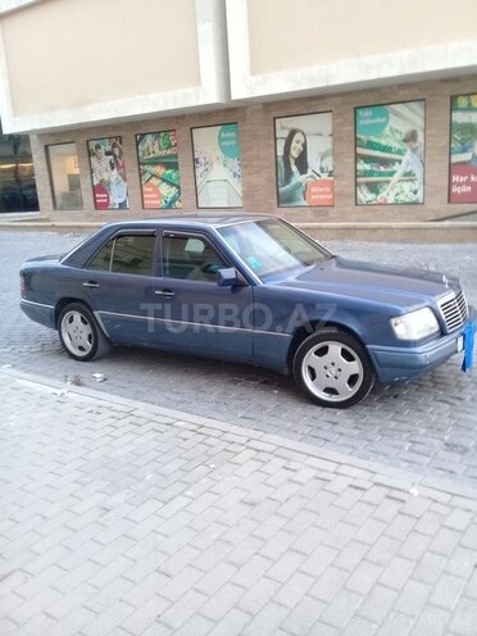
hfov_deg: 45.4
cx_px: 238
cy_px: 318
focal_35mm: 31
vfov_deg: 58.4
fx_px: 570
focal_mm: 3.3
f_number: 2.2
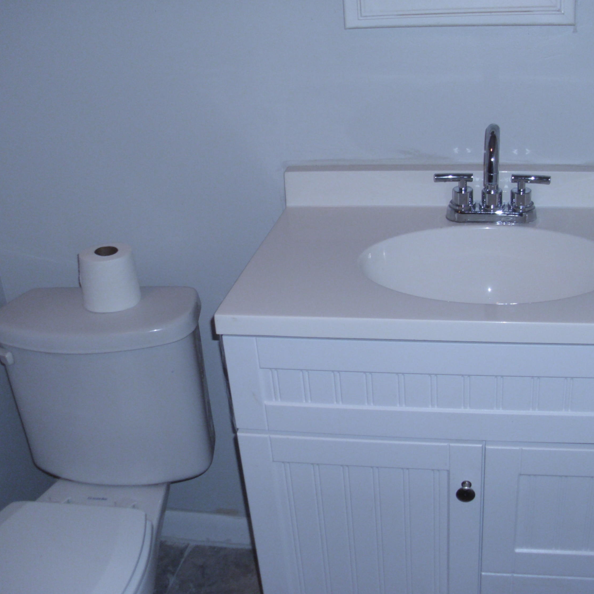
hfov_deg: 37.4
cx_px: 361
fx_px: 874
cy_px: 296
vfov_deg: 37.6
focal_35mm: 45
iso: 200
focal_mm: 6.36
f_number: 3
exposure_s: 1/60
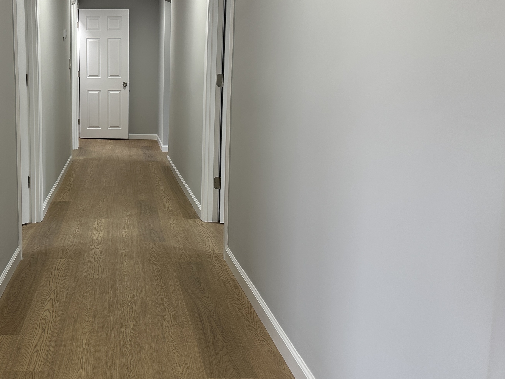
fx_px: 540
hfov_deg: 48.3
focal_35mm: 37
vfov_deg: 38.5
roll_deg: -0.9
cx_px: 130
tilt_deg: -6.6
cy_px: 148
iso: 125
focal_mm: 6.86
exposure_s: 1/60
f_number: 1.78
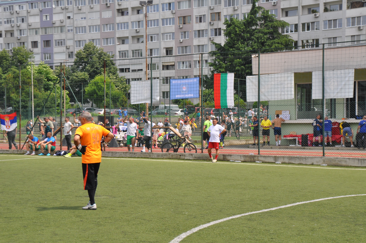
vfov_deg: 18.9
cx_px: 183
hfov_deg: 28.1
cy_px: 122
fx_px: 731
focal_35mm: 72
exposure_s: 1/320
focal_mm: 48
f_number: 9
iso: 200
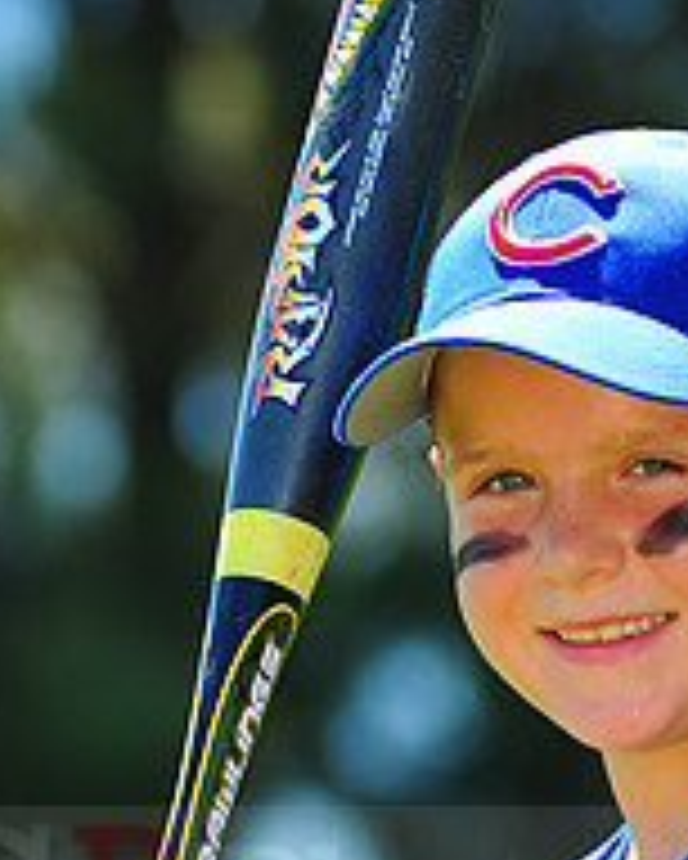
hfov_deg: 3.0
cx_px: 549
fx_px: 13021
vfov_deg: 3.8
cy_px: 869
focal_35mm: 512
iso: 200
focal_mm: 180
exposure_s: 1/400
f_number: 5
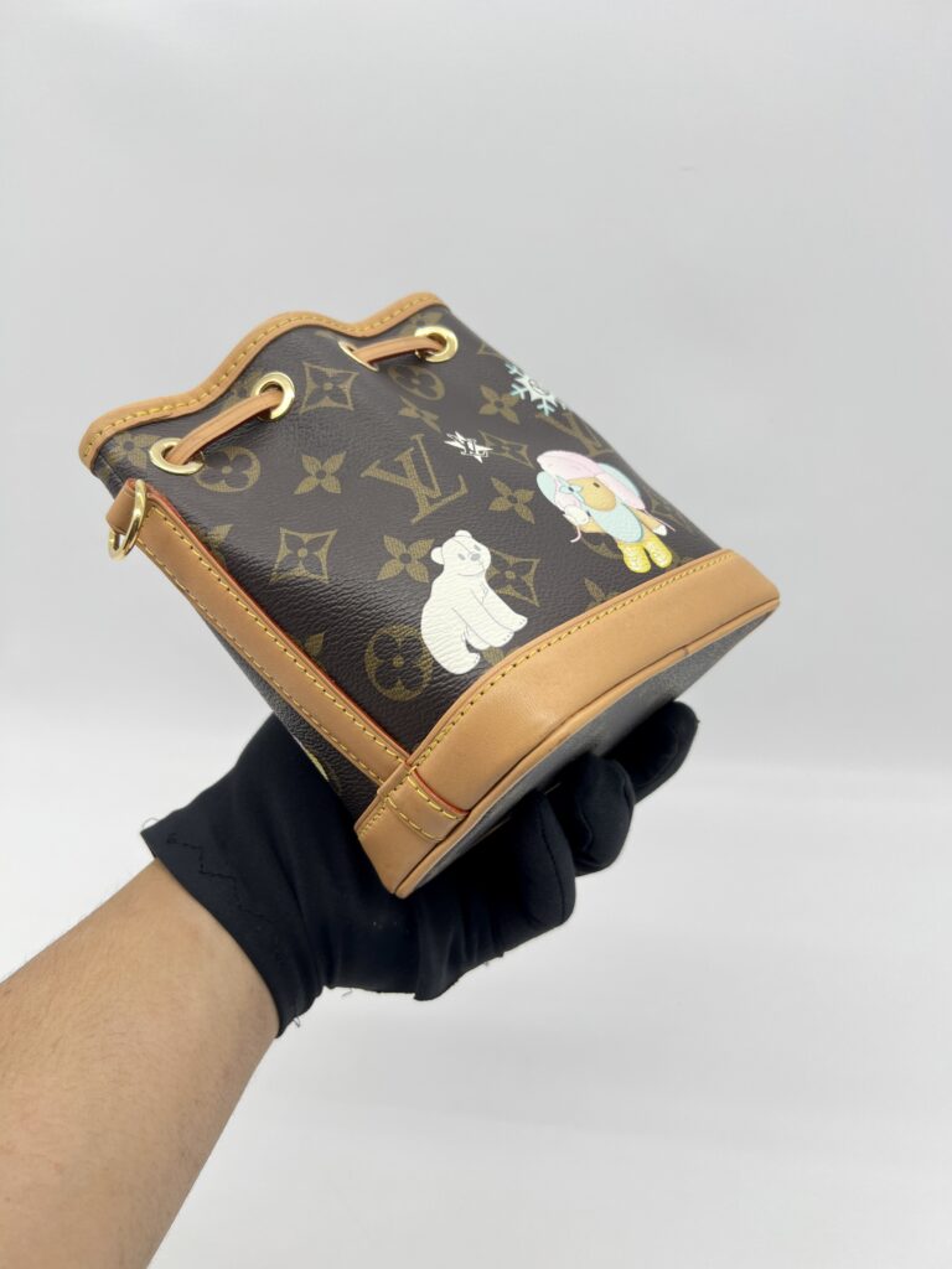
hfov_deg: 53.1
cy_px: 634
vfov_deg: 67.3
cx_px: 476
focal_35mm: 26
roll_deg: +0.7
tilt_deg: -25.7
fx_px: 953
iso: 32
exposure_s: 1/107
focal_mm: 5.7
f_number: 1.5
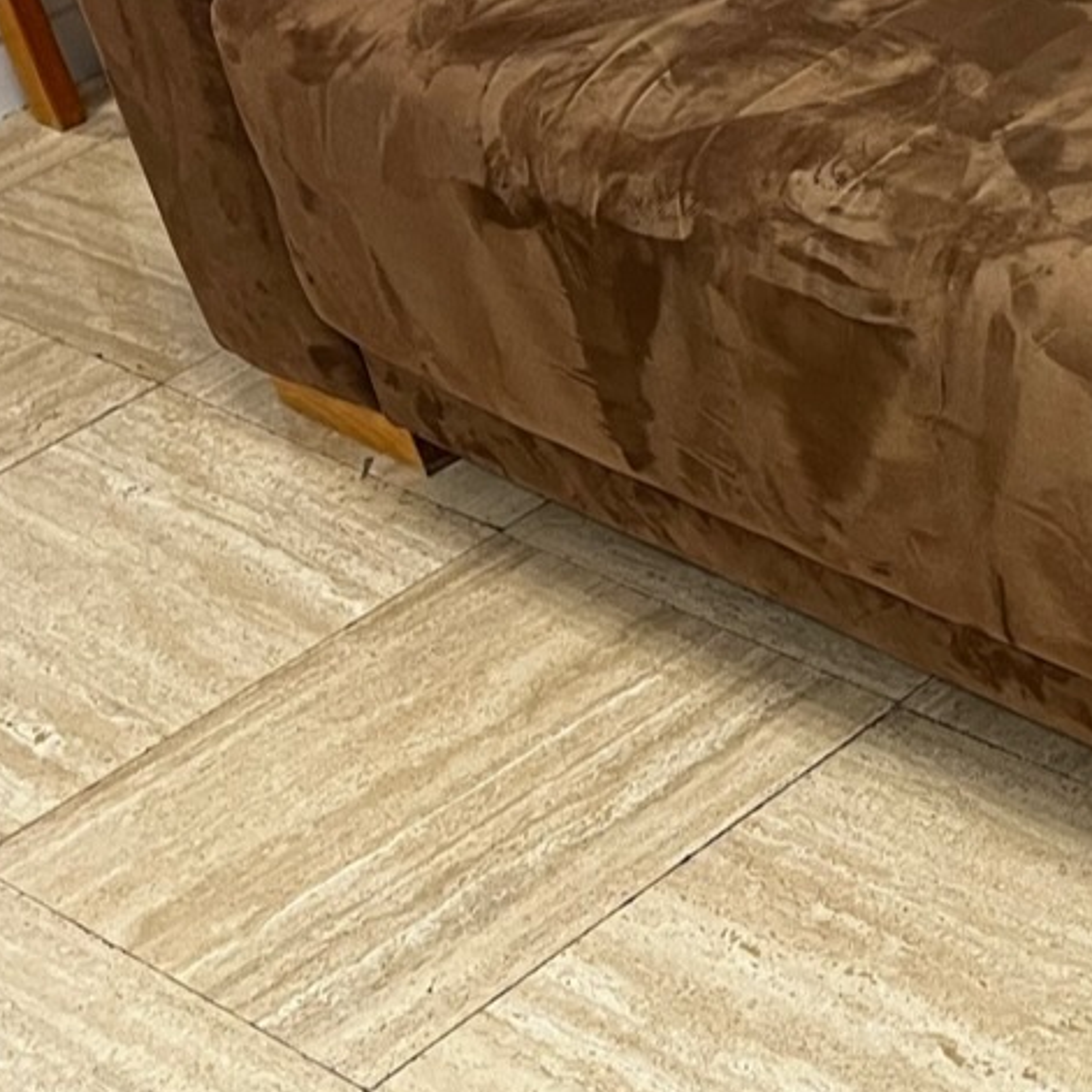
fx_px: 3569
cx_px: 1749
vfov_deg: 17.3
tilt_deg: -30.7
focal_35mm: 100
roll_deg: +6.6
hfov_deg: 15.7
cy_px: 253
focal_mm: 5.1
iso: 100
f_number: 1.6
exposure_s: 1/50
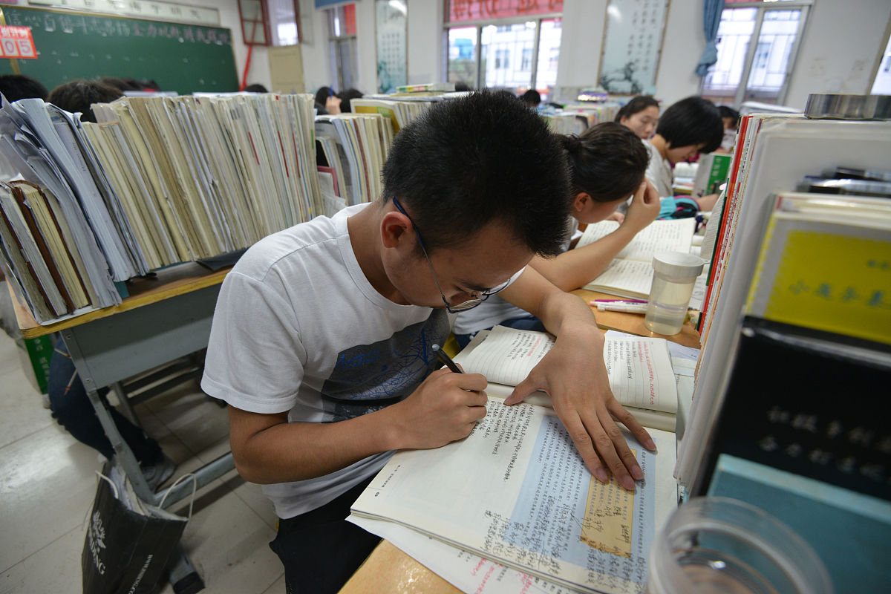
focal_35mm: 16
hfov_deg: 96.7
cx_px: 446
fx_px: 396
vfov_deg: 73.7
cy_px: 297
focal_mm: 16
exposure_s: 1/25
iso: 1000
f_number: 4.5
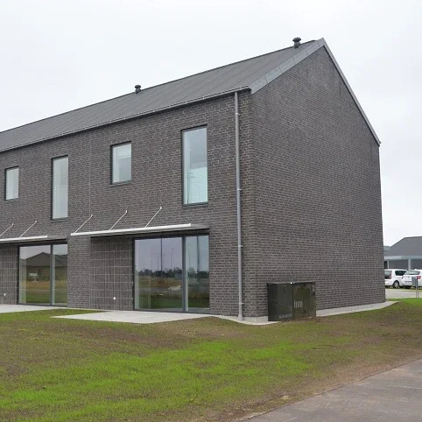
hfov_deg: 38.8
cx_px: 149
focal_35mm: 43
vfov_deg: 39.2
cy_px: 210
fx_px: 593
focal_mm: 22
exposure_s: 1/200
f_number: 7.1
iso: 200
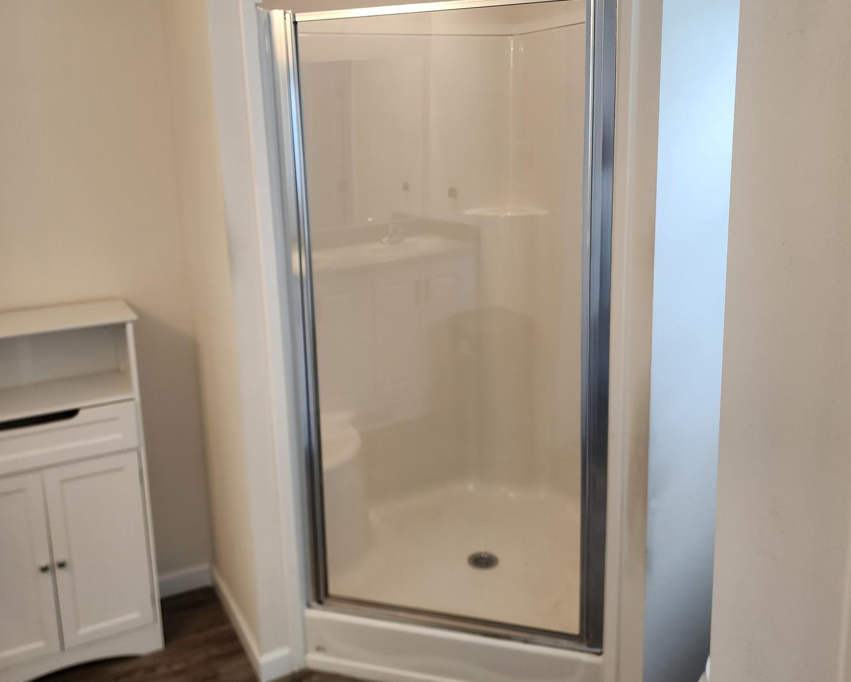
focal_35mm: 31
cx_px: 396
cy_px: 276
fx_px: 781
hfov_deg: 57.1
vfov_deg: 46.9
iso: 100
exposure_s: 1/120
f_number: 1.8
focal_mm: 6.4
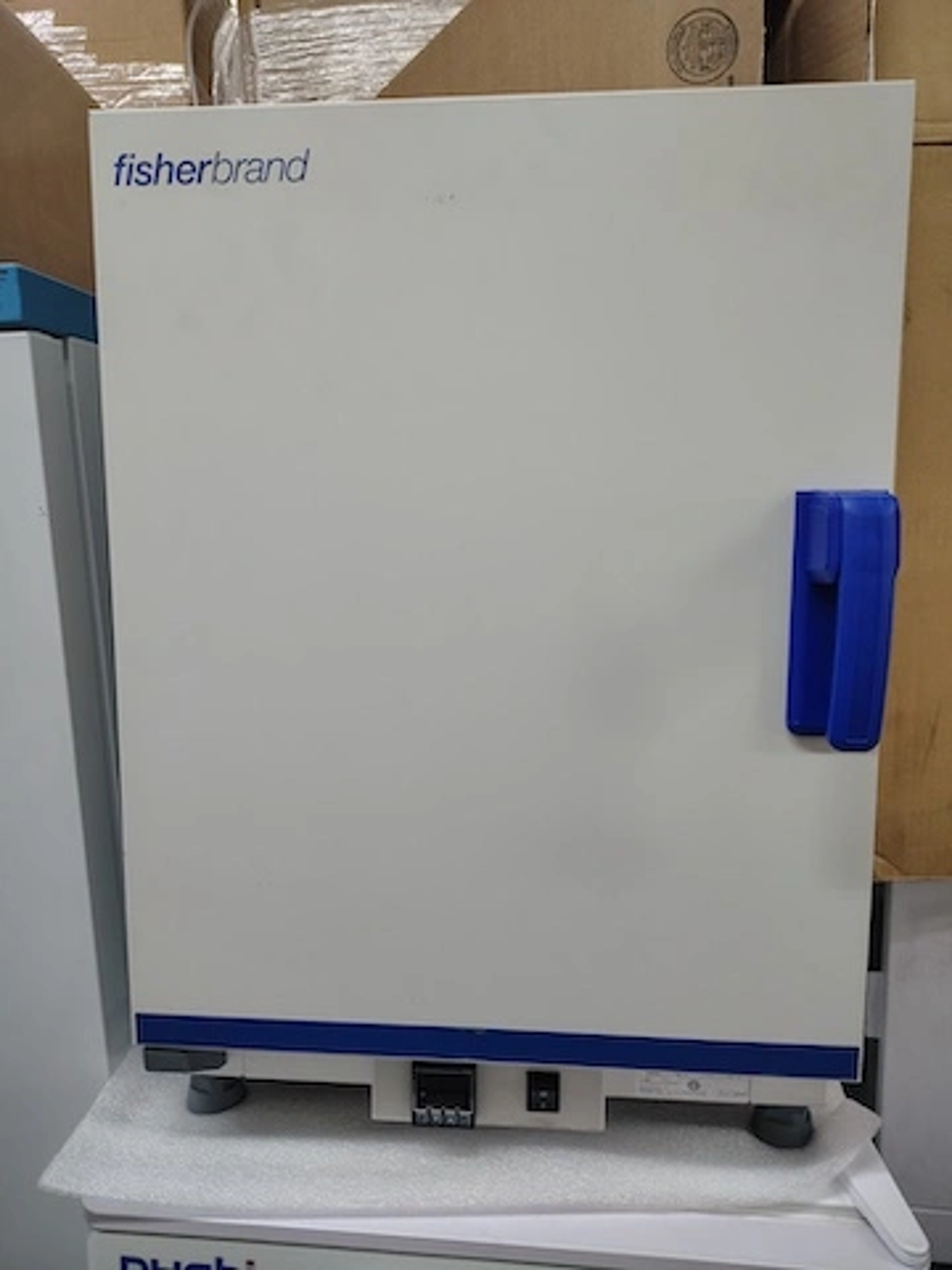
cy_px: 635
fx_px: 880
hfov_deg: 56.8
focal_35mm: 24
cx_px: 476
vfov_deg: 71.6
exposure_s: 1/120
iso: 418
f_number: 1.8
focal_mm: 5.56
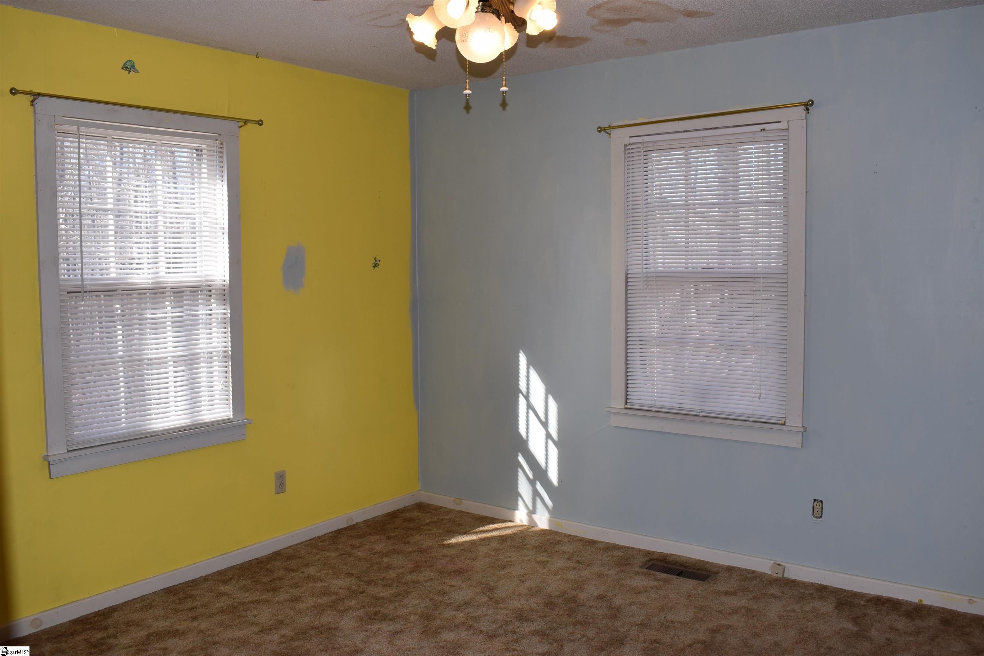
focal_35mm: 32
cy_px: 328
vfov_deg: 41.7
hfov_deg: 59.5
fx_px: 861
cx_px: 492
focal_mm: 21
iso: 160
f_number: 8
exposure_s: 1/60
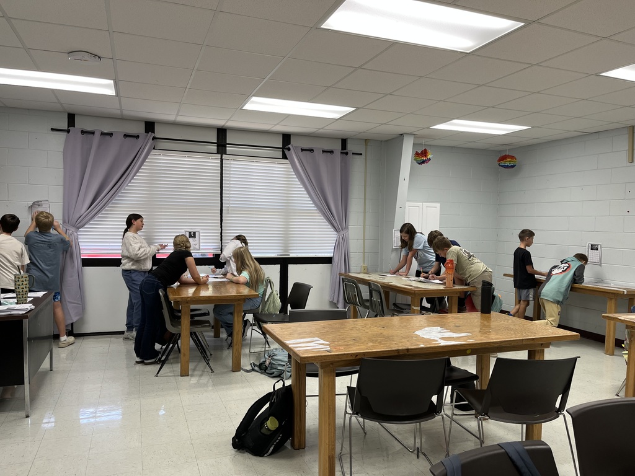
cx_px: 318
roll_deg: -0.9
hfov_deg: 67.3
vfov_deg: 53.1
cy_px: 238
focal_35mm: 26
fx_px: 477
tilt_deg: -1.1
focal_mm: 5.1
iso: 64
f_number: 1.6
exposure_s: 1/60
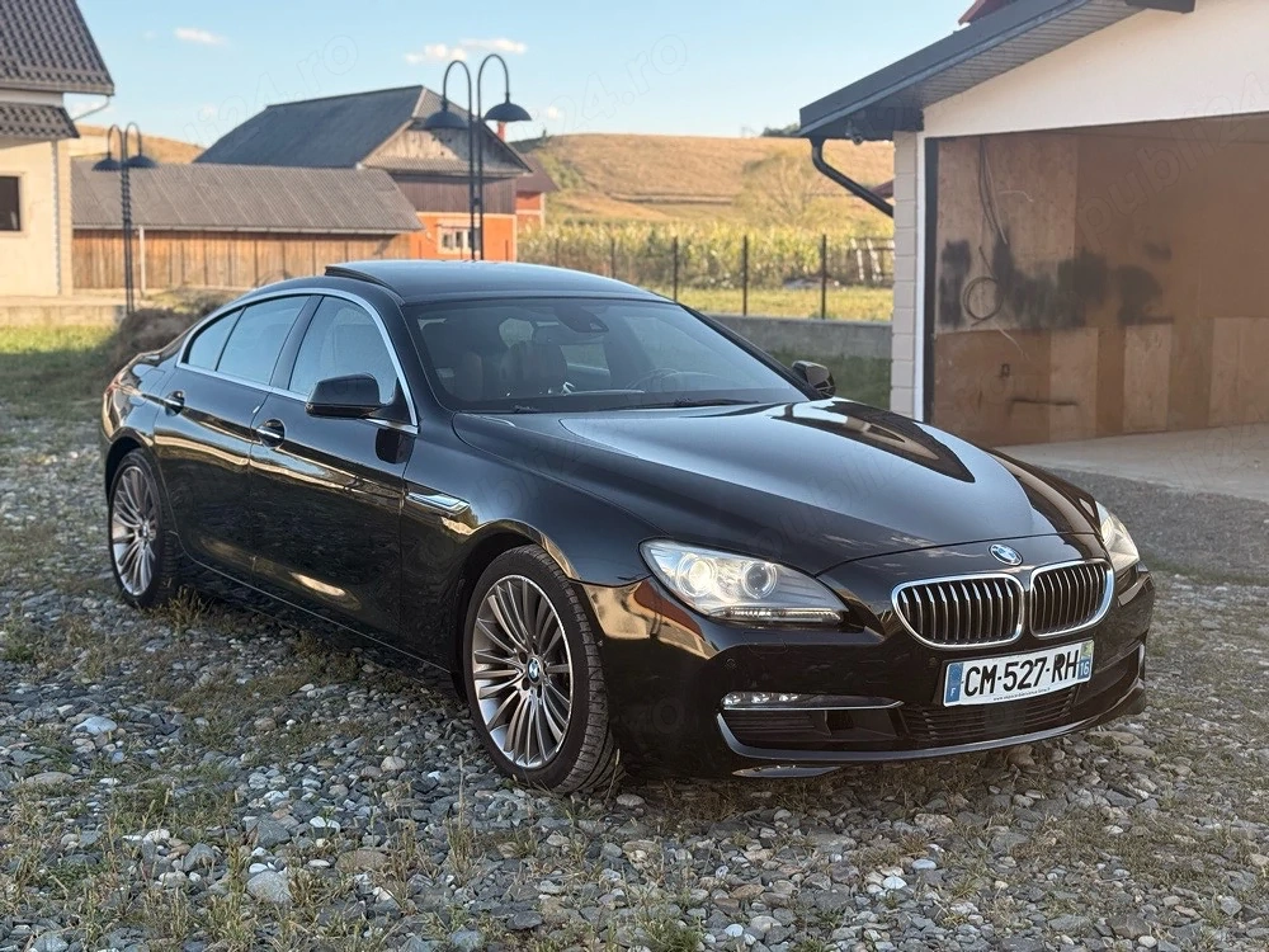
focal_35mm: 48
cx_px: 634
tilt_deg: -4.7
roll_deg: +0.9
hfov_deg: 39.7
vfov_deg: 30.3
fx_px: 1760
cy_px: 476
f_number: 1.78
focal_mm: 6.76
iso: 64
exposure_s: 1/646
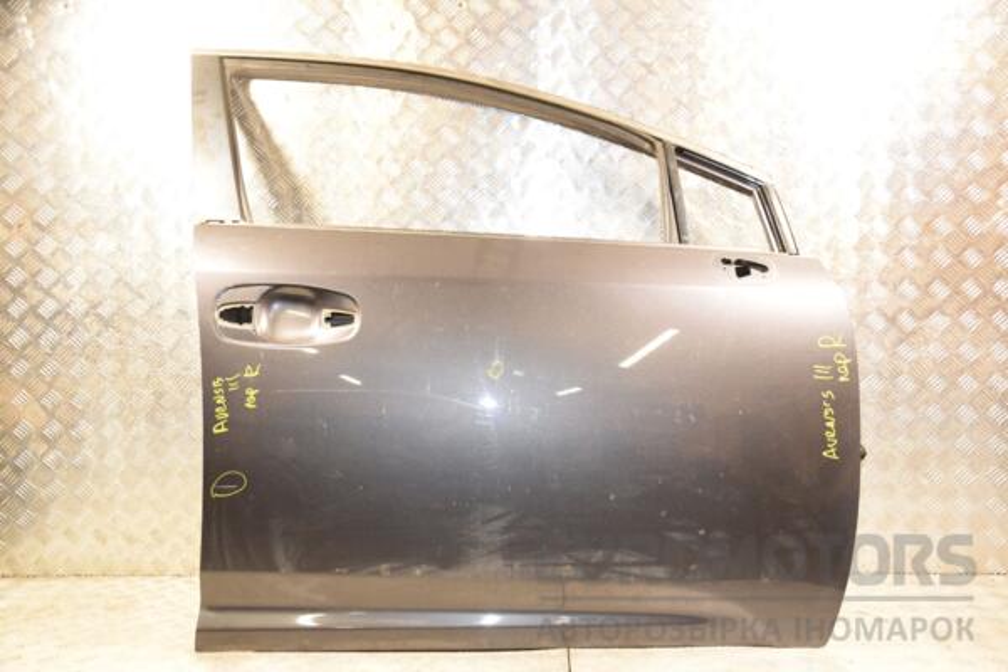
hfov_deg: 51.3
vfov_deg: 35.5
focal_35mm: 38
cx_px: 504
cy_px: 336
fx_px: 1050
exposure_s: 1/60
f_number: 5
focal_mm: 25
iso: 800
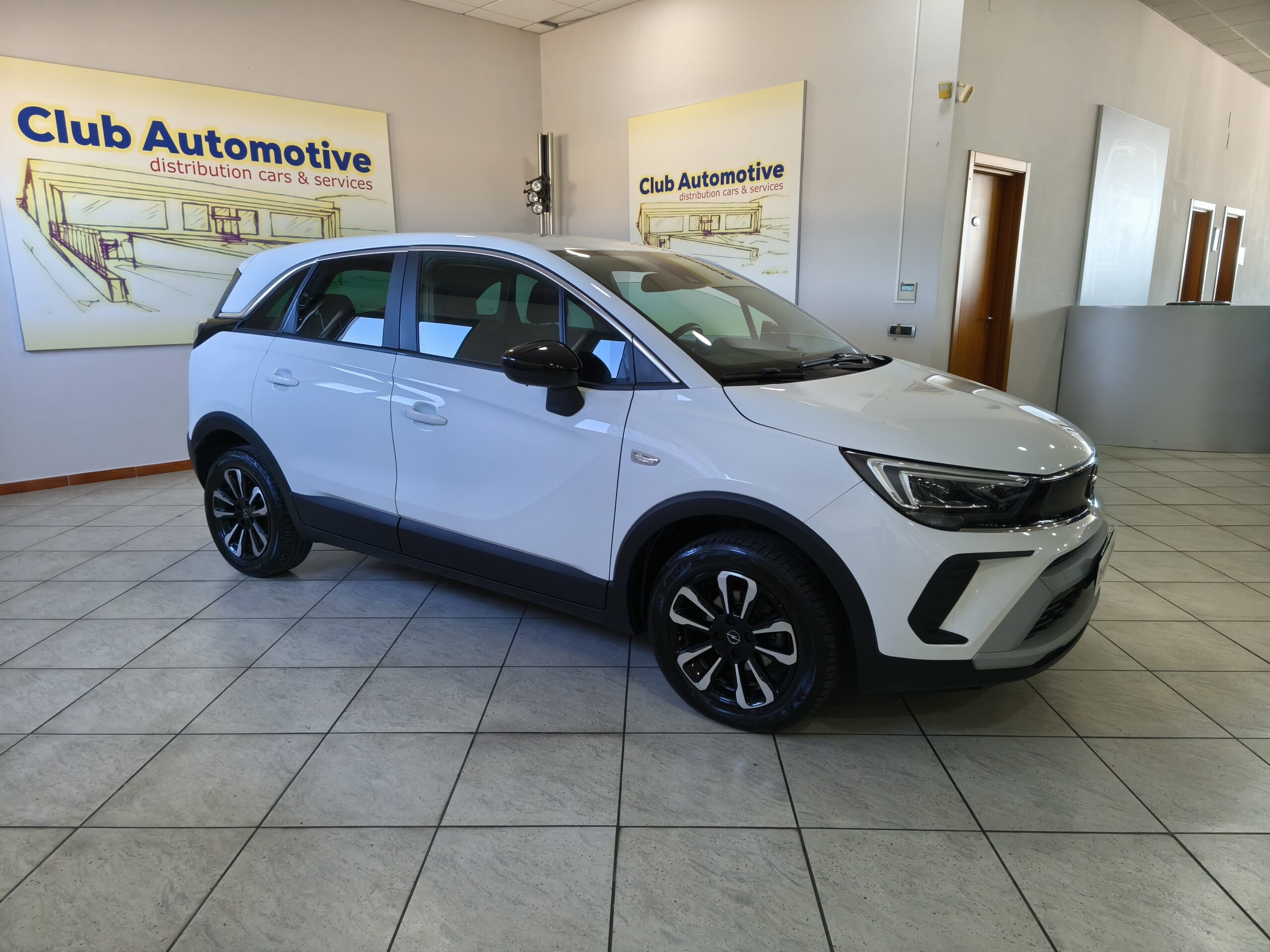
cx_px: 635
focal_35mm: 23
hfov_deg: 73.9
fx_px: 844
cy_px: 476
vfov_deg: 58.9
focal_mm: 5.35
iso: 400
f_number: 1.7
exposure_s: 1/100
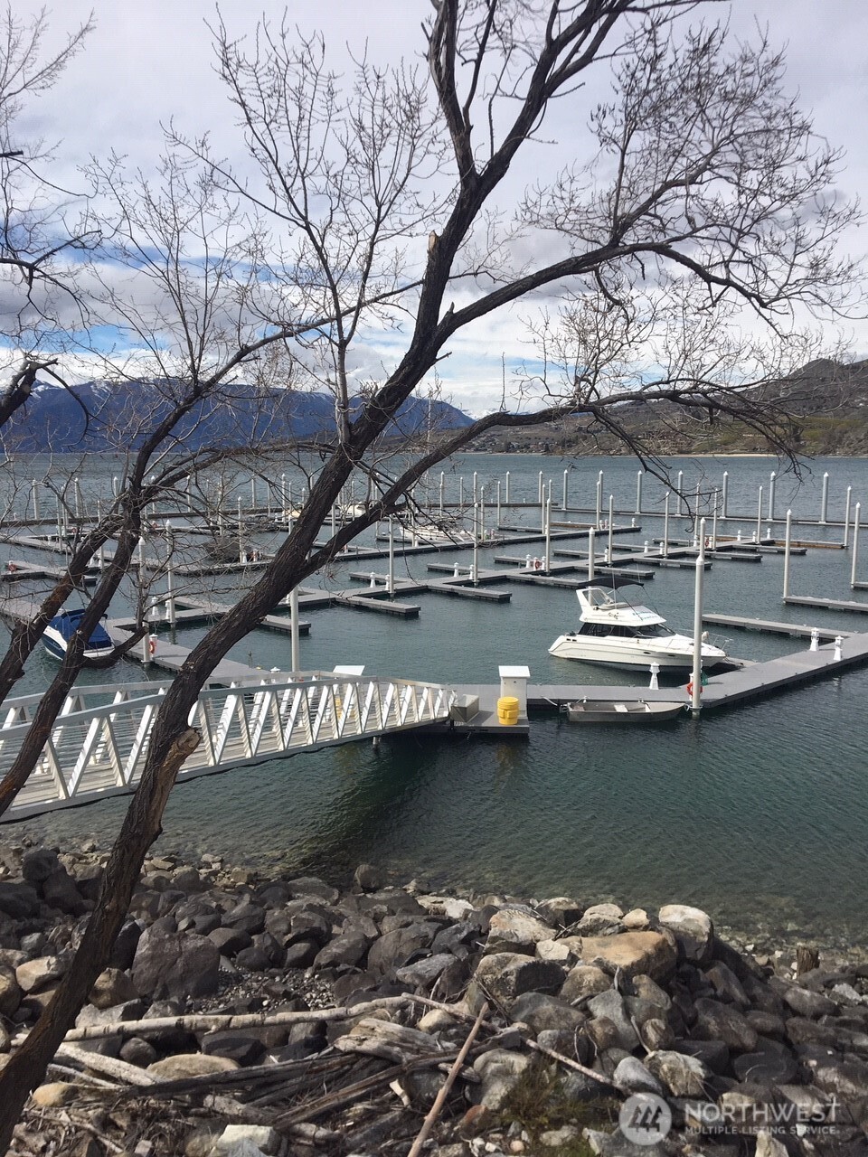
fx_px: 970
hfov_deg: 48.2
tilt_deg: -7.2
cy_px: 578
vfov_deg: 61.7
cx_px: 434
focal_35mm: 29
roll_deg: -1.2
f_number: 2.2
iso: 25
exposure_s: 1/2564
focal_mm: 4.15
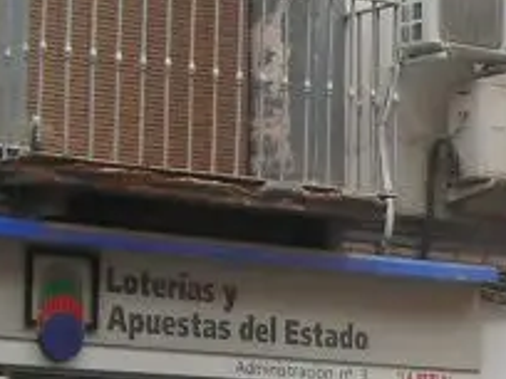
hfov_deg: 9.9
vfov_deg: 7.8
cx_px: 828
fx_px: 2792
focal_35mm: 191
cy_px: 181
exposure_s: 1/150
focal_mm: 6.3
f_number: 3.2
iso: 50
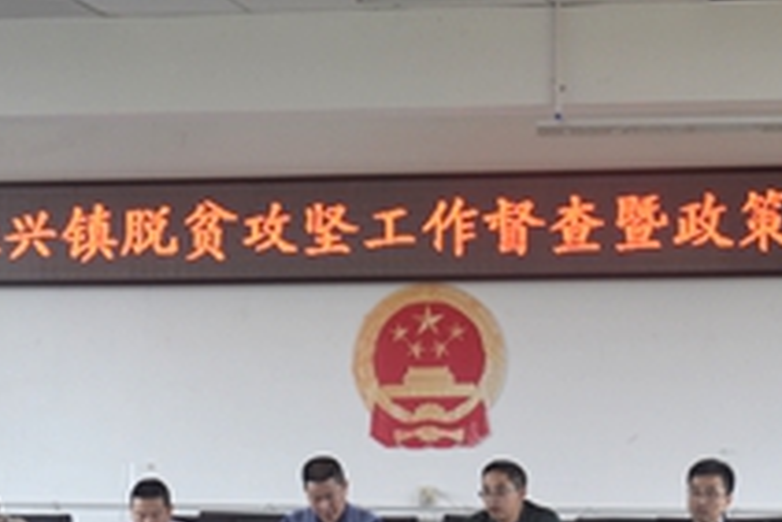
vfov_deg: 9.7
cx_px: 289
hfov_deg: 14.4
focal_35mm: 142
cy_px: 250
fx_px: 3087
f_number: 4.5
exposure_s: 1/40
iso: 400
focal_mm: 40
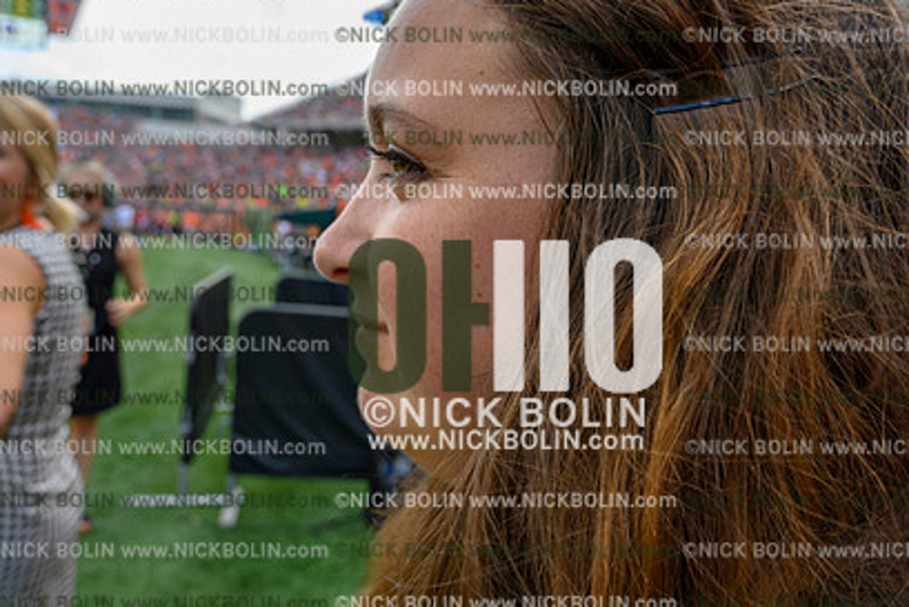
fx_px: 859
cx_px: 505
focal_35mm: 34
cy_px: 346
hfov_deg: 55.7
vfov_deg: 38.8
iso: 80
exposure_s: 1/60
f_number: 7.1
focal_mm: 24
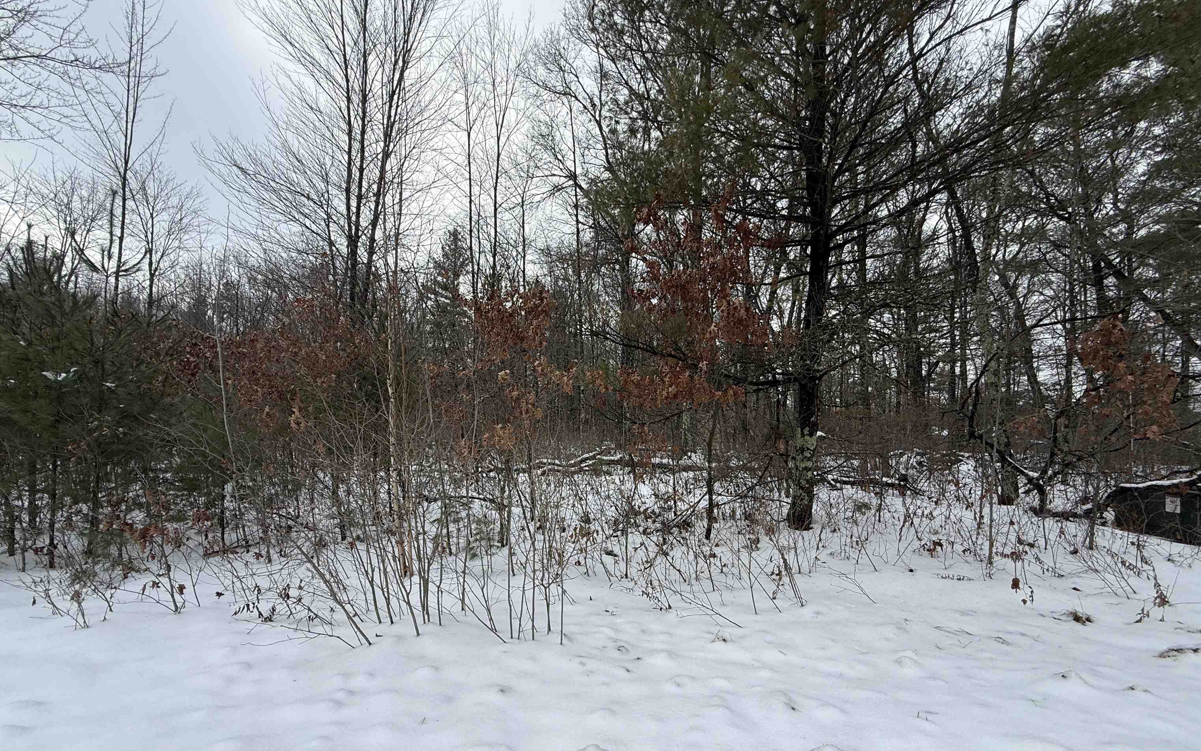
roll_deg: -1.3
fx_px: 491
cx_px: 600
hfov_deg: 101.5
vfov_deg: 74.6
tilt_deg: +1.4
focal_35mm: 15
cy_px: 415
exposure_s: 1/545
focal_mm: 2.22
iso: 50
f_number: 2.2
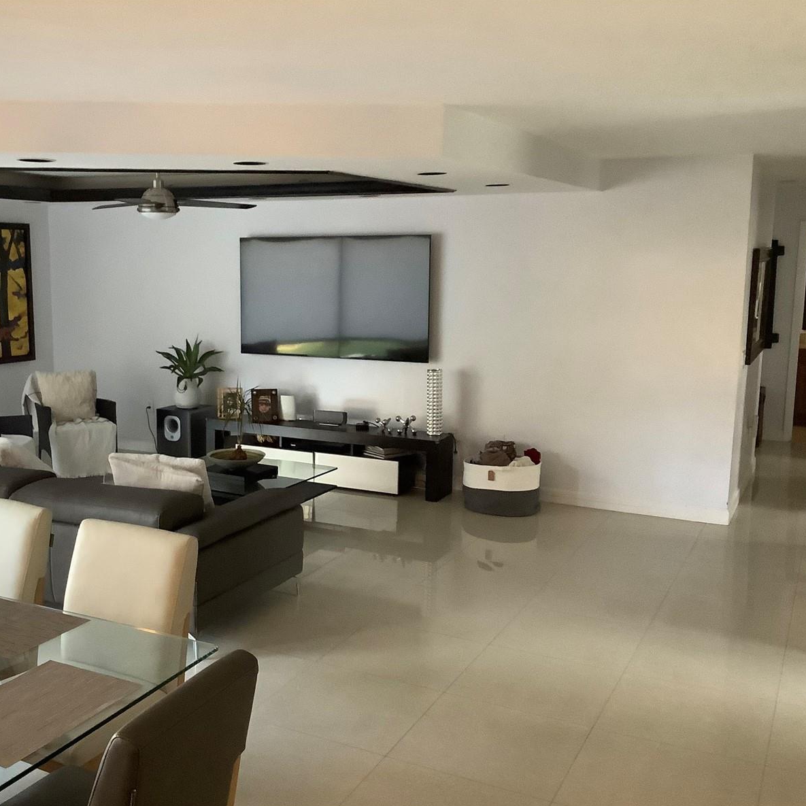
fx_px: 975
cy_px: 405
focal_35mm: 37
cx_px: 291
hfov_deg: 44.5
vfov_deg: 44.9
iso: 320
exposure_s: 1/40
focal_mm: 3.3
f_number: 2.4
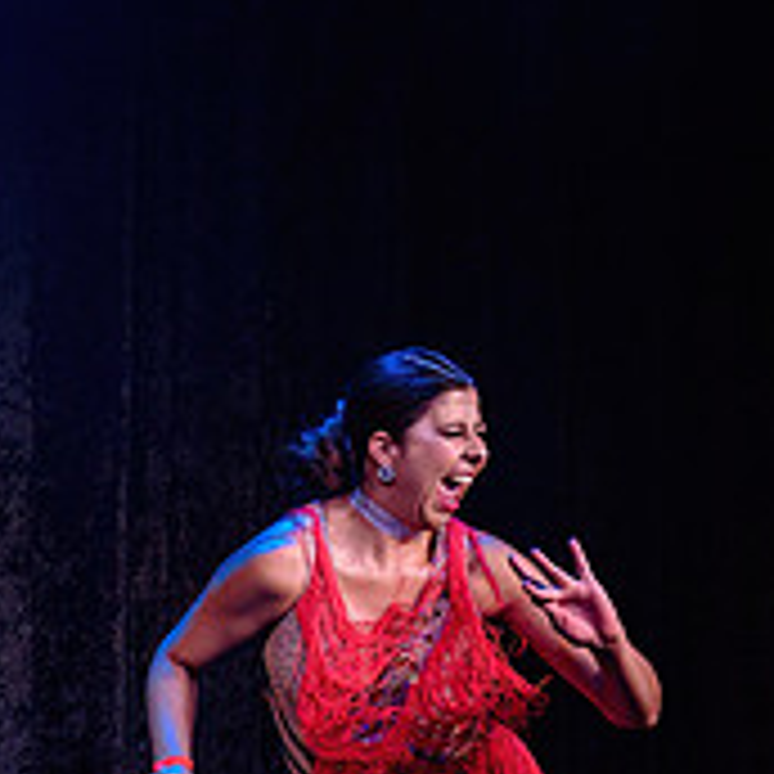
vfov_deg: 12.8
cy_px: 778
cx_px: -520
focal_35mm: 135
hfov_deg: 12.1
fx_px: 3415
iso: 1600
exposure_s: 1/500
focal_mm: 41
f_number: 3.2
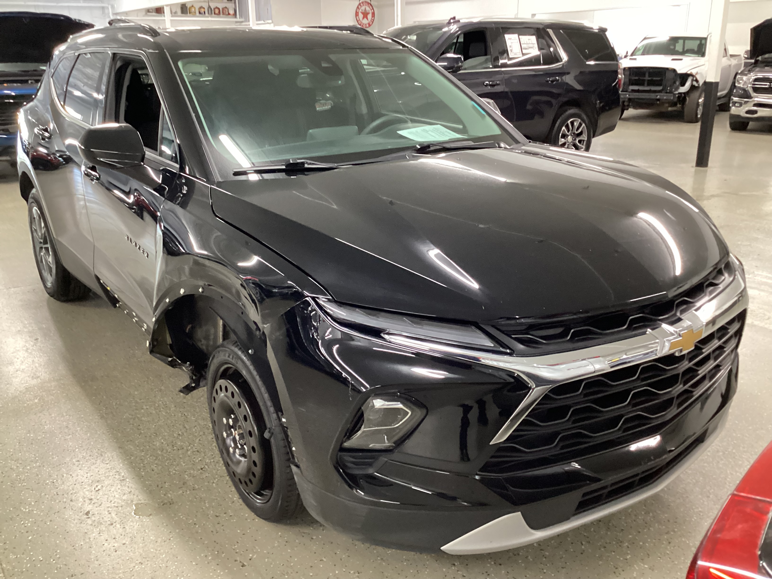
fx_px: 691
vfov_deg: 45.4
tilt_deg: -20.5
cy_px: 290
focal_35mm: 31
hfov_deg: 58.4
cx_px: 386
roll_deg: +1.0
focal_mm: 3.3
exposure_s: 1/33
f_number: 2.4
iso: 400
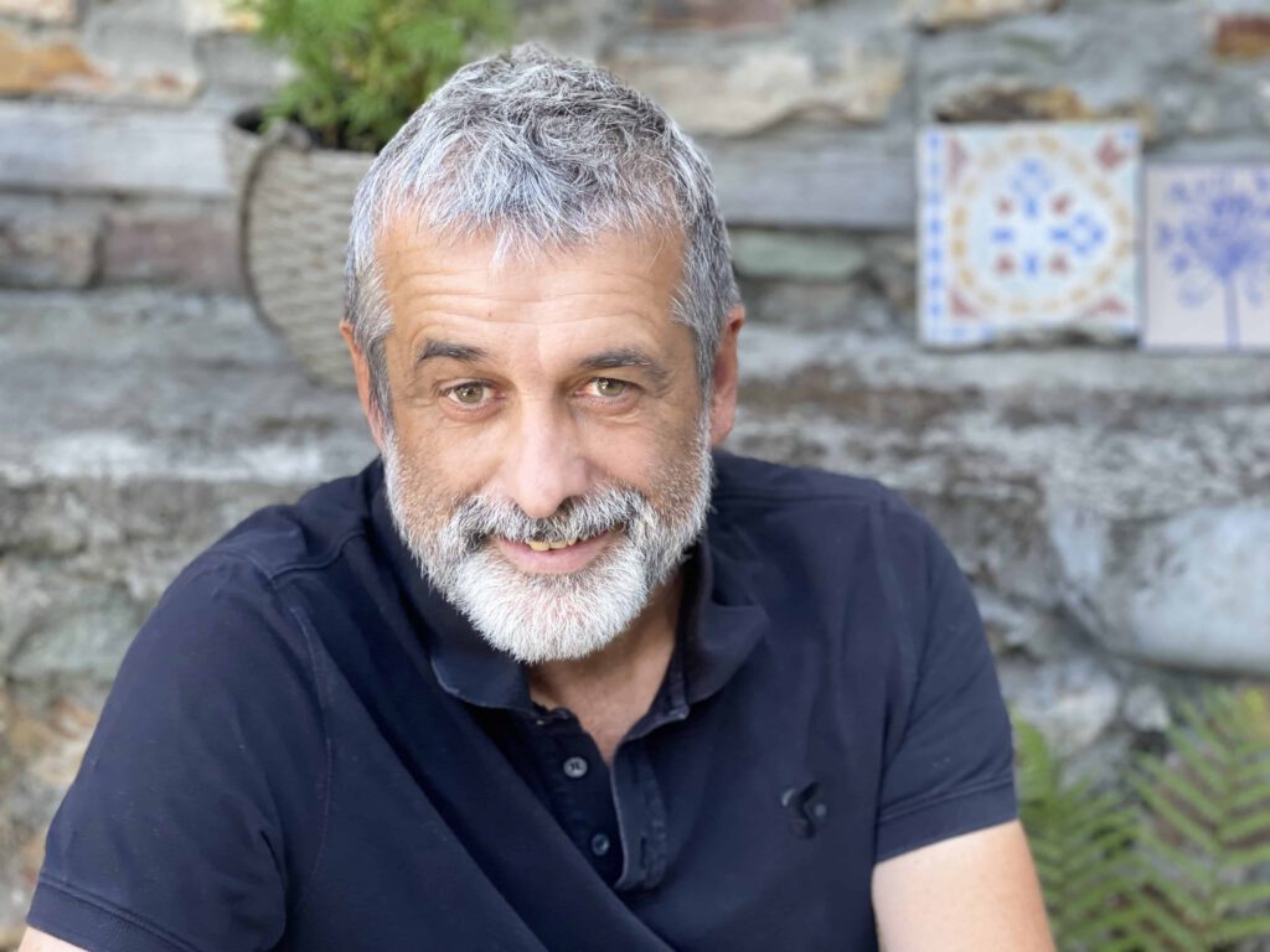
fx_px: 2348
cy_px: 476
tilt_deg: -14.8
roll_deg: -2.2
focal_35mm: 64
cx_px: 635
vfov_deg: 22.9
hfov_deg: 30.3
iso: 80
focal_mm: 7.5
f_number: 2.2
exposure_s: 1/121
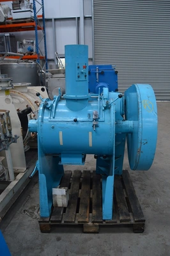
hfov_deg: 47.9
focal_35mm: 27
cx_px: 85
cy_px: 128
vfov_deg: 67.4
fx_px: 192
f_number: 3.5
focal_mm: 18
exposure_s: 1/60
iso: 500
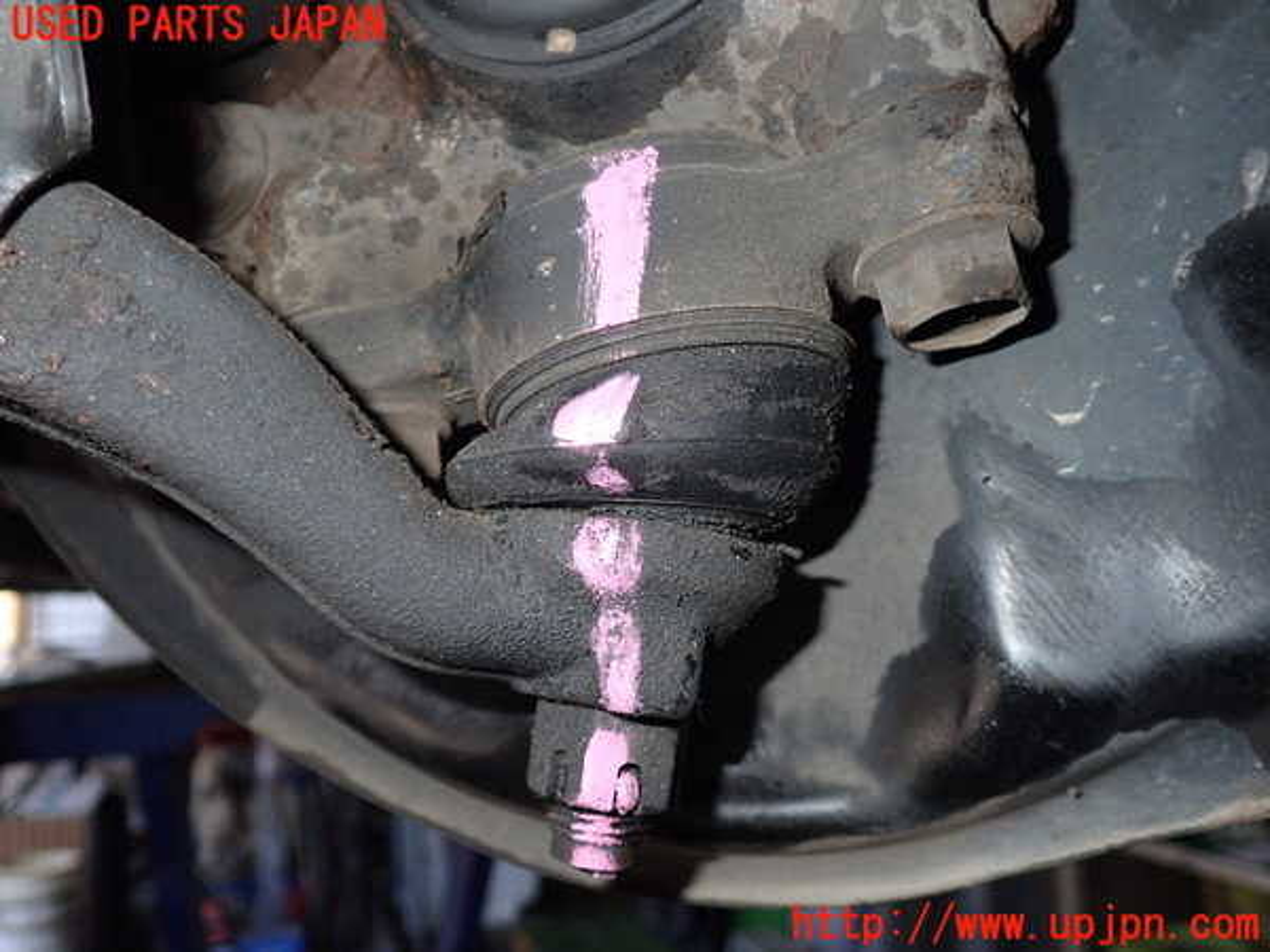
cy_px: 476
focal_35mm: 30
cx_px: 635
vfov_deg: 46.8
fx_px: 1101
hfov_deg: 60.0
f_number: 6.3
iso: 400
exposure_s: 1/125
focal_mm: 5.4
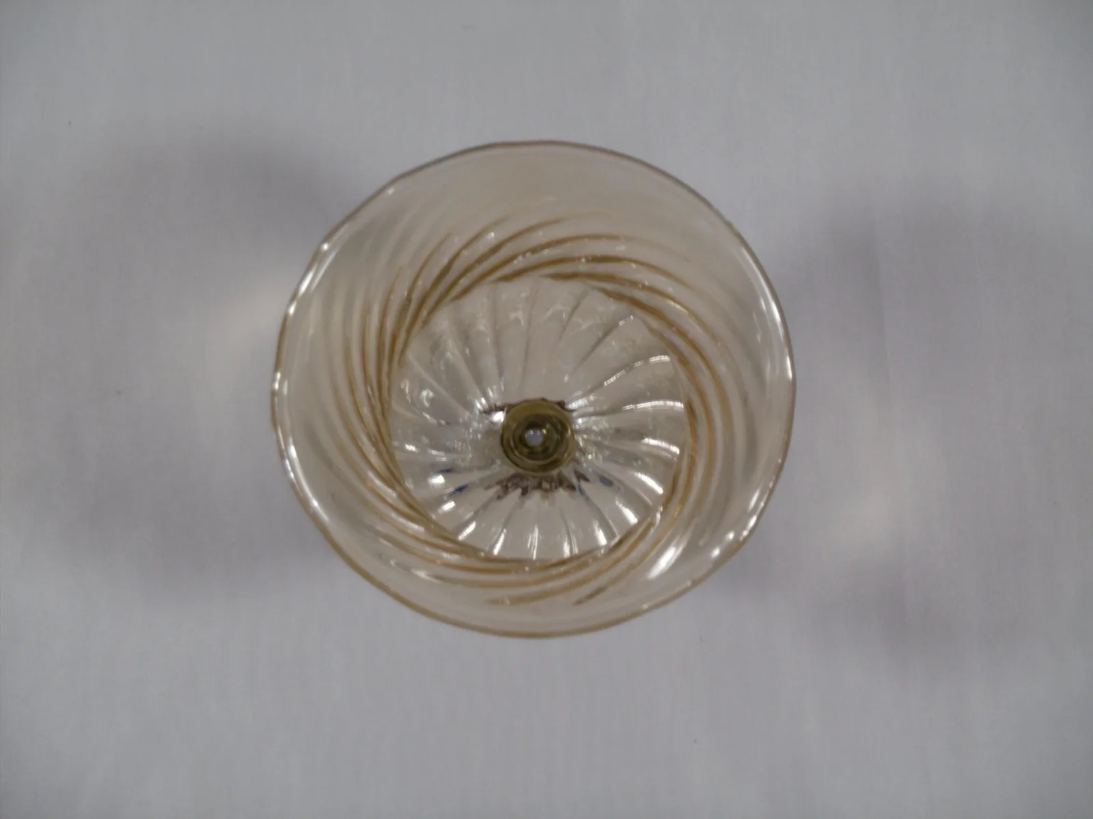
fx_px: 4389
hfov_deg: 14.2
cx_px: 546
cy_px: 410
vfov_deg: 10.7
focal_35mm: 139
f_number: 5.2
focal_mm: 24.8
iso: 100
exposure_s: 1/30
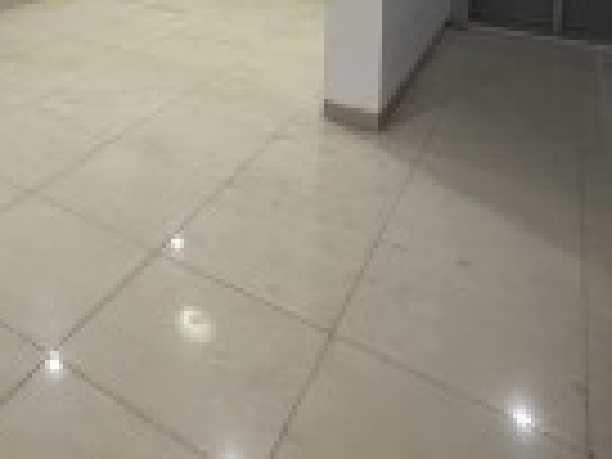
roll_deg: -1.0
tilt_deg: -1.8
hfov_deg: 45.7
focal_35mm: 37
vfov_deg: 30.4
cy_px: -140
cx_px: 68
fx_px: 654
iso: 250
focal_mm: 2.22
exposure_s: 1/100
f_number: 2.2
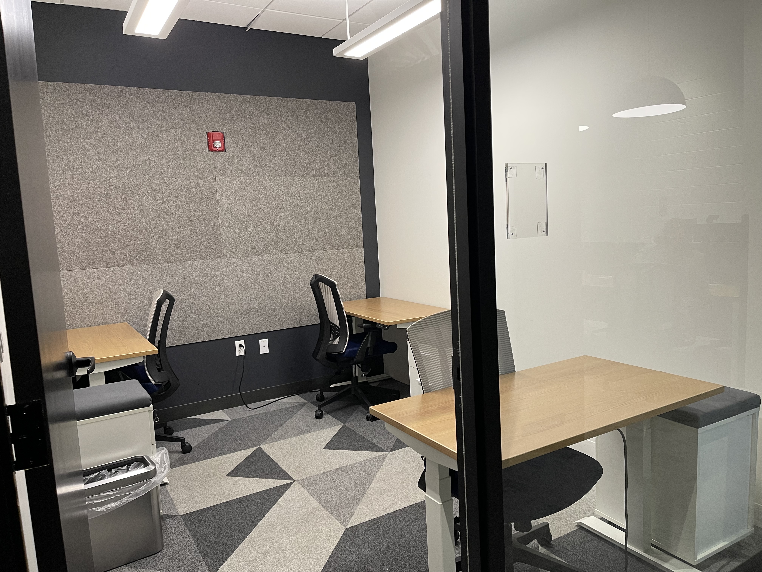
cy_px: 286
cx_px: 381
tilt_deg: -7.5
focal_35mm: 25
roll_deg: +2.4
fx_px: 550
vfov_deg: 54.9
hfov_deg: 69.4
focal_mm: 5.1
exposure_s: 1/75
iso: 125
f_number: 1.6
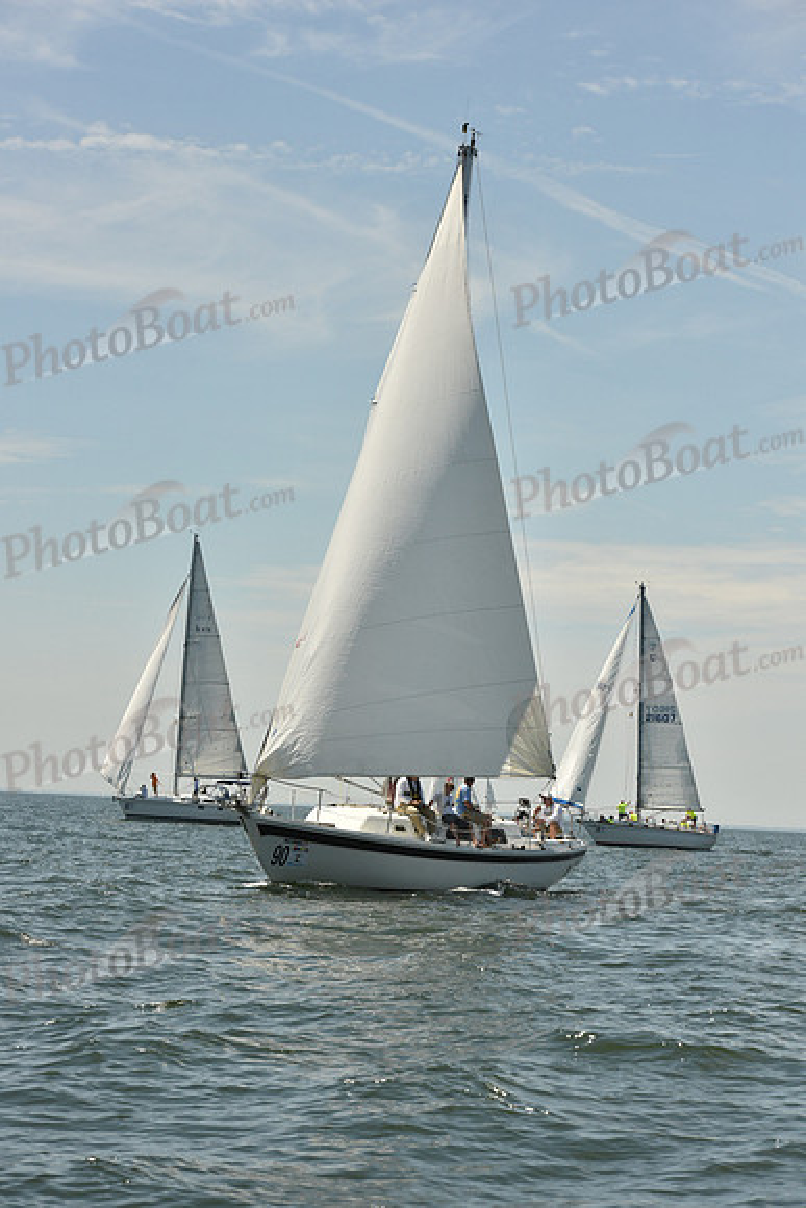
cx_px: 403
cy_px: 604
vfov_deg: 20.8
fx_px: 3289
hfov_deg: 14.0
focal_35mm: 98
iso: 320
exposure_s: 1/1600
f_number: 9
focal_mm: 98
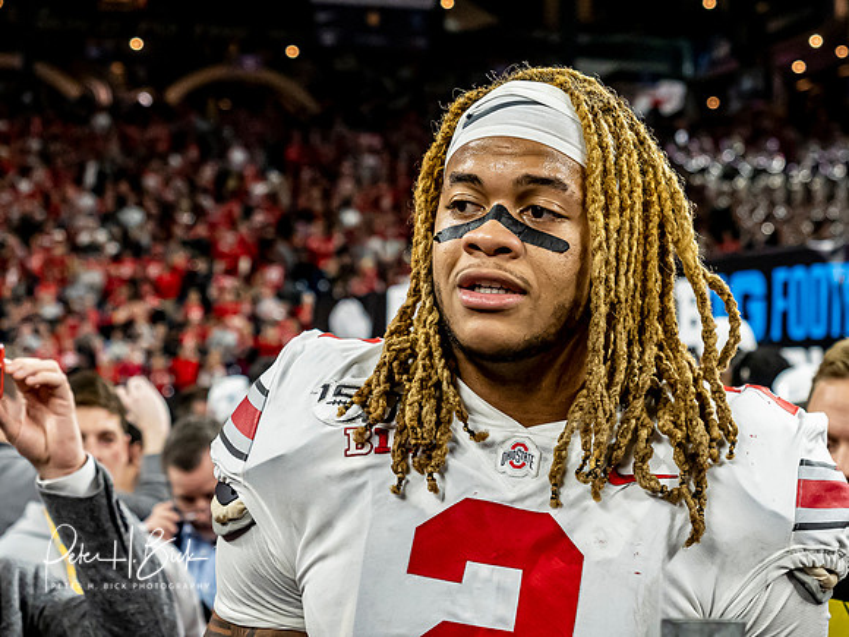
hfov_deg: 19.1
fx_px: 2524
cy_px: 242
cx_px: 509
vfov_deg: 14.4
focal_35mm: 103
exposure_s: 1/640
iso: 2000
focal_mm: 40
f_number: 3.5
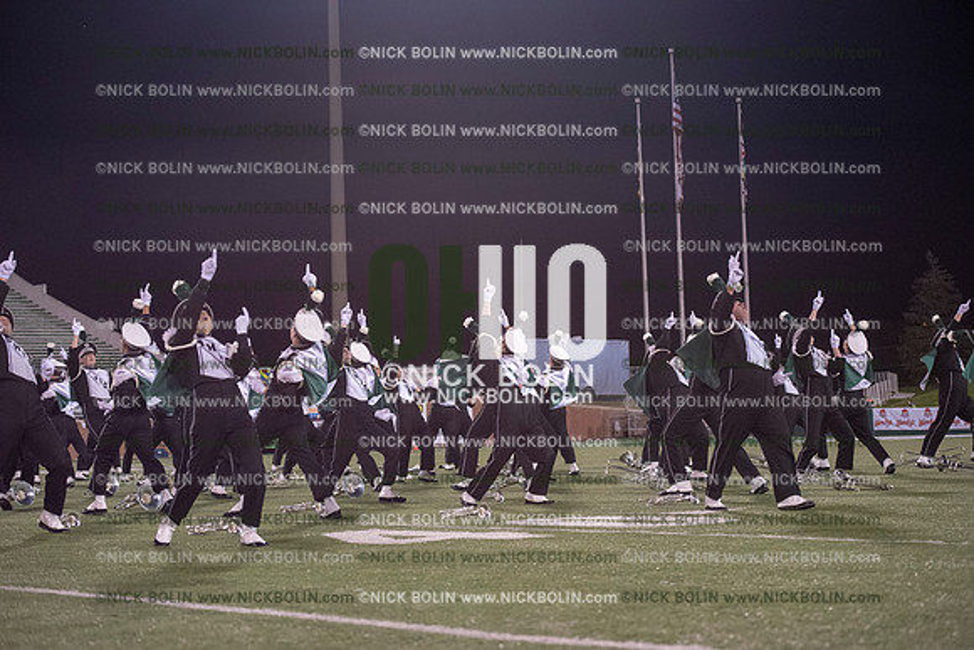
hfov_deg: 28.8
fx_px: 1894
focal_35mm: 70
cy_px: 325
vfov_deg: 19.5
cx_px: 487
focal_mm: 70
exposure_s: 1/1250
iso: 5000
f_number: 3.2
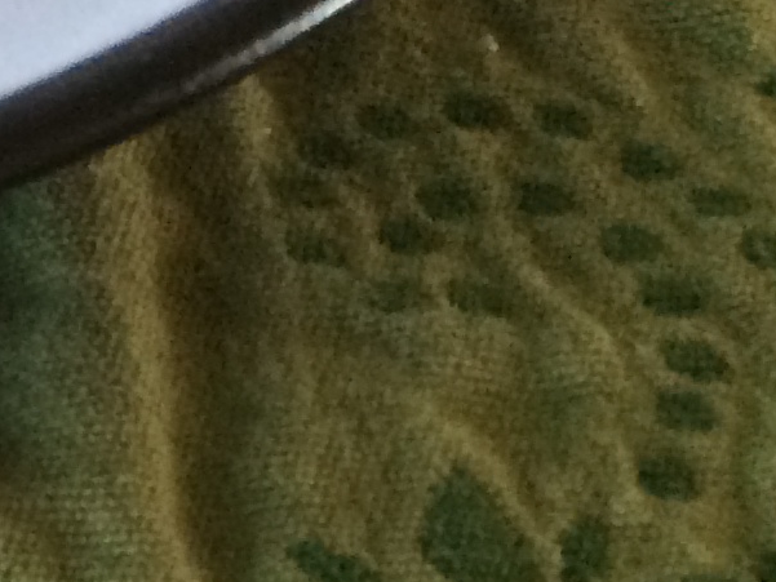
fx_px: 3655
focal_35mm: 163
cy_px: -692
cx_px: -1303
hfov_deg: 10.0
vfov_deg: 8.5
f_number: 2.2
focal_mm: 4.12
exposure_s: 1/30
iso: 64
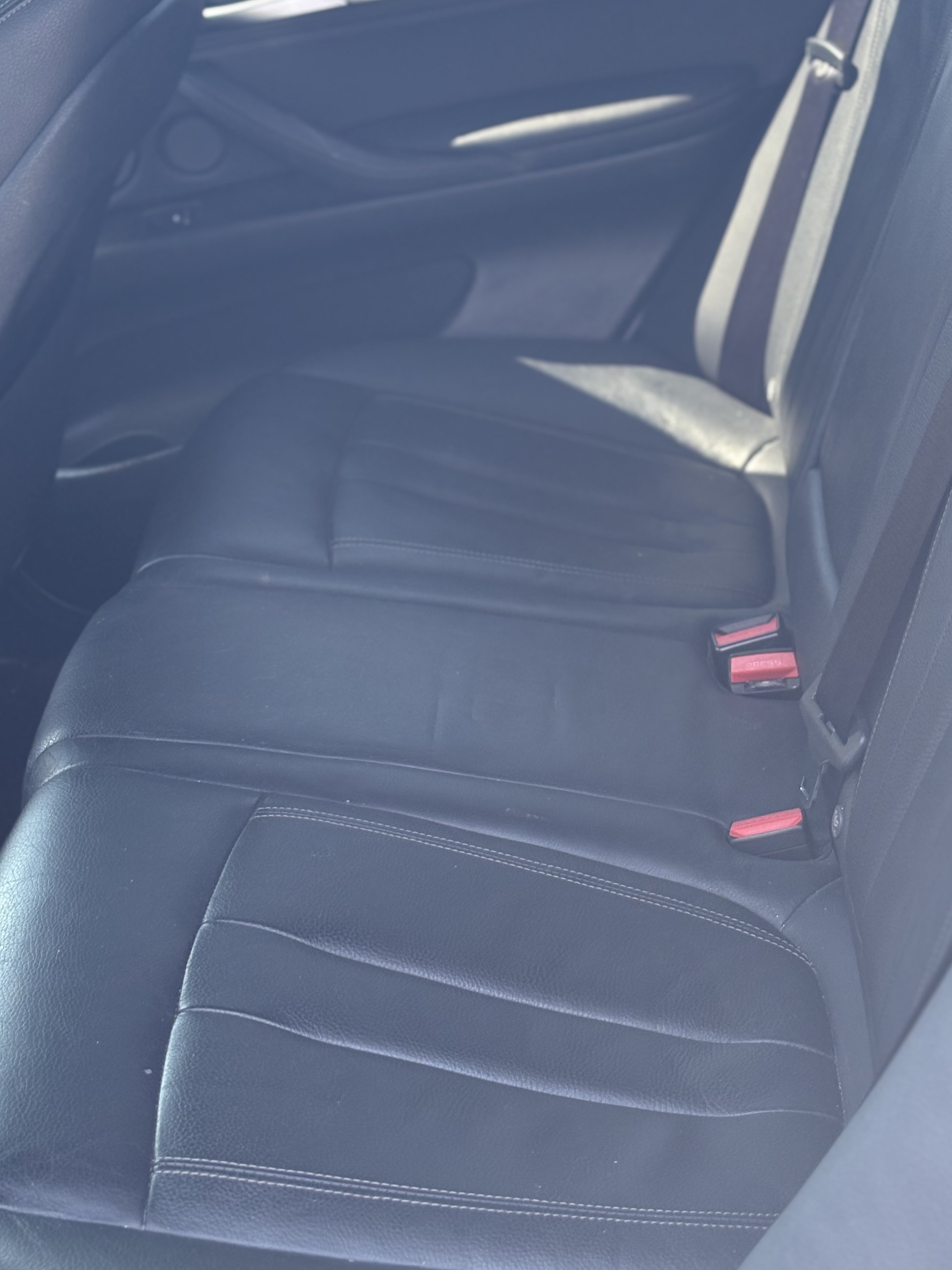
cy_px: 483
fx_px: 2640
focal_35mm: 72
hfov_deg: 20.4
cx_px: 470
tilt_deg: -18.8
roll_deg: +11.1
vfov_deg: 27.0
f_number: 1.6
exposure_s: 1/183
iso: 100
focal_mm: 5.96
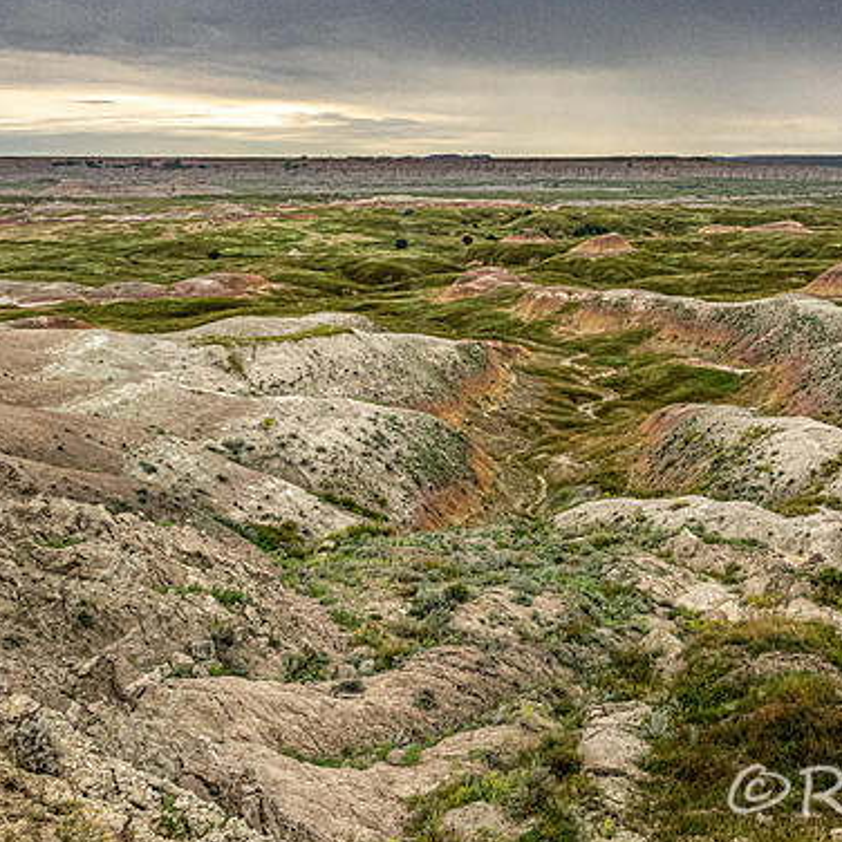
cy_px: 422
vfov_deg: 48.5
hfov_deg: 47.3
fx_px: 936
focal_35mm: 34
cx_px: 587
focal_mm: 9.3
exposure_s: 1/320
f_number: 7.1
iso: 1000
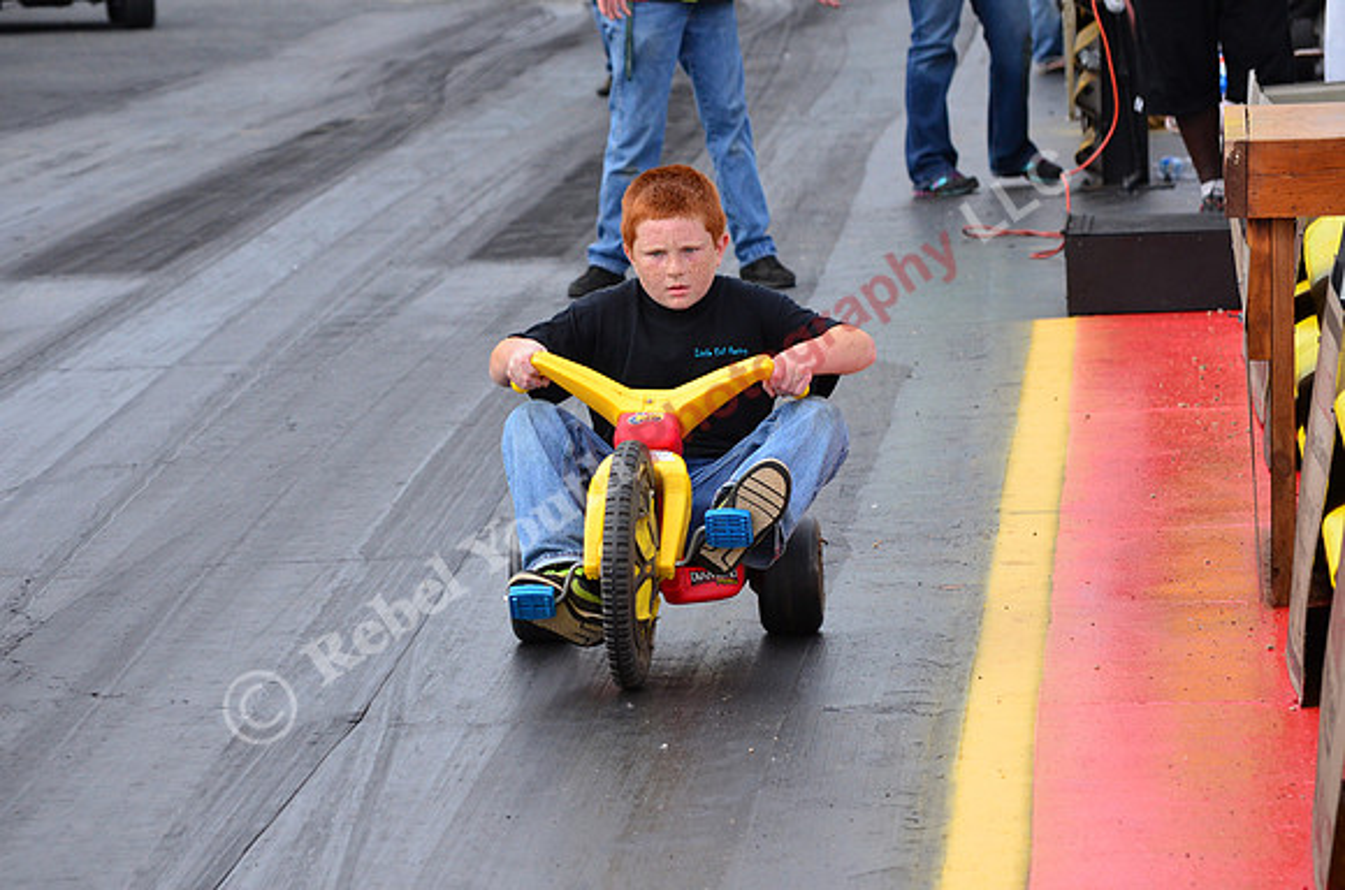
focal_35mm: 183
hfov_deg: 11.3
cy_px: 445
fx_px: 6822
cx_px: 672
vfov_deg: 7.5
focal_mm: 122
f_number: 8
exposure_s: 1/1000
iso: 1000
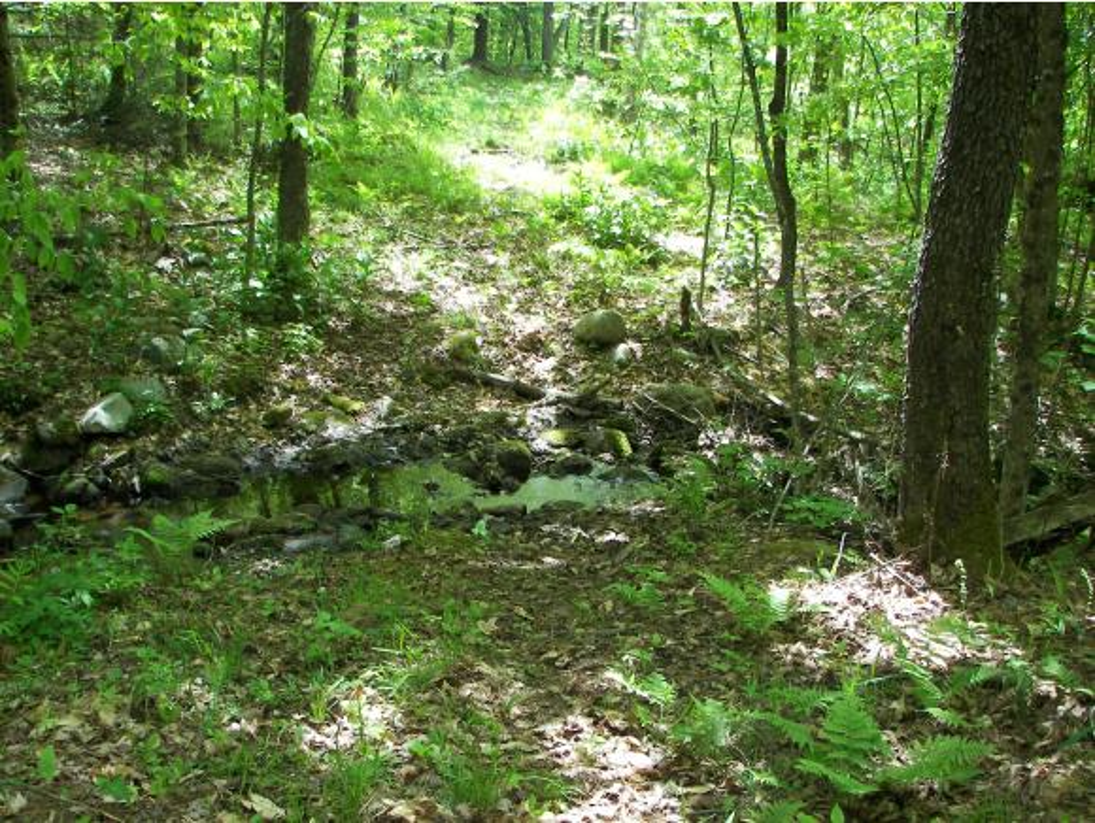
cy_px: 412
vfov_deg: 39.7
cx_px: 548
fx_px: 1140
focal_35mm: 36
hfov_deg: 51.3
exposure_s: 1/80
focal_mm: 6
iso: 50
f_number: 2.8
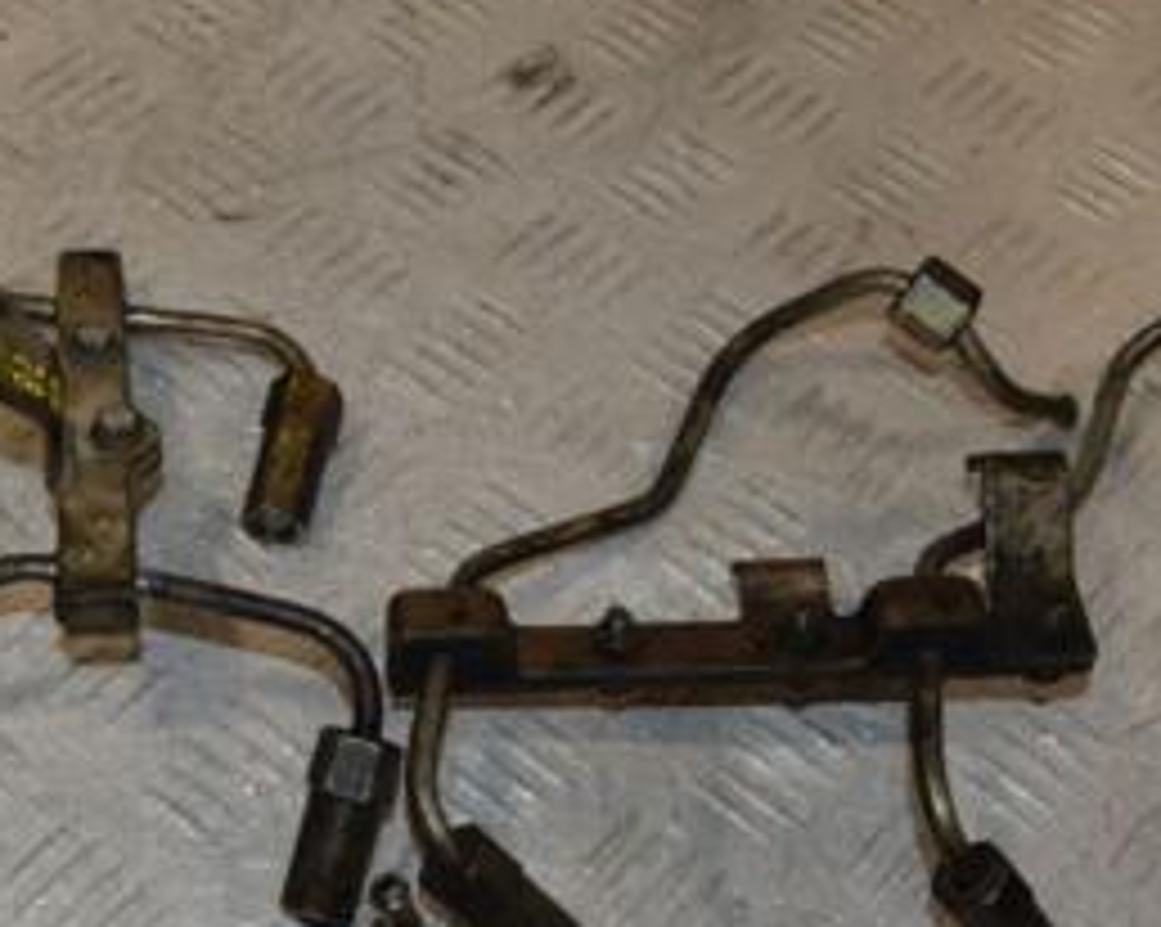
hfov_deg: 26.3
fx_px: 2472
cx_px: 392
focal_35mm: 72
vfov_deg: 21.1
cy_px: 688
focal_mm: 22
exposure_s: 1/200
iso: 800
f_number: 11
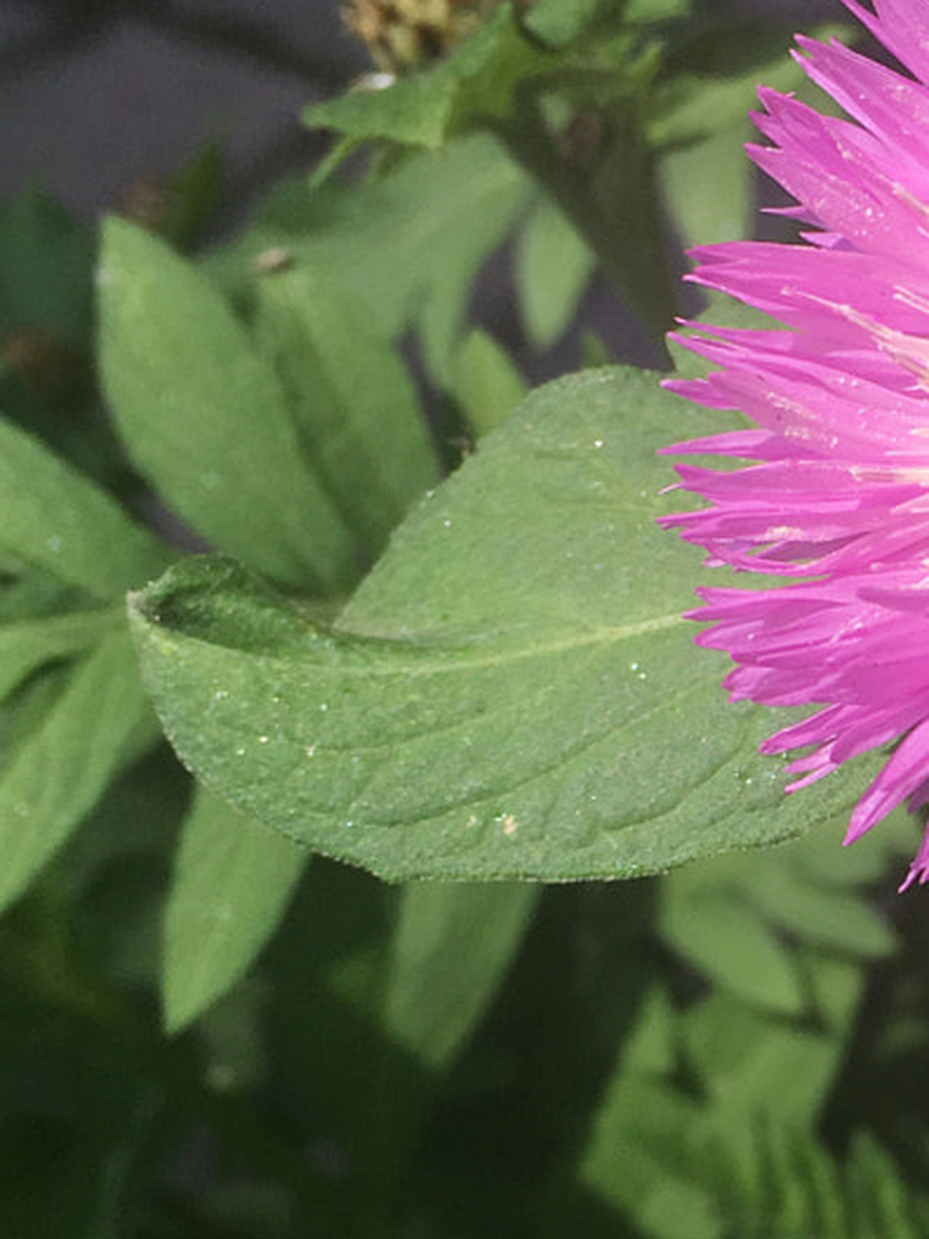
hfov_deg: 16.1
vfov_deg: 22.2
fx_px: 3150
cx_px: 1122
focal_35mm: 88
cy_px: 783
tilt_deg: -46.2
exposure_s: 1/705
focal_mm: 4.15
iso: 25
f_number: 2.2
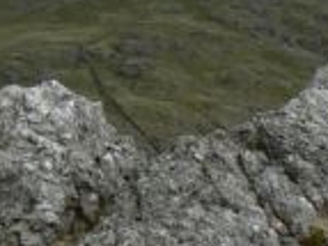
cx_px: -28
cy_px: -18
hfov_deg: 17.5
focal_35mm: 109
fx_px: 1032
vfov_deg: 13.3
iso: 80
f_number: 5.6
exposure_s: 1/400
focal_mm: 6
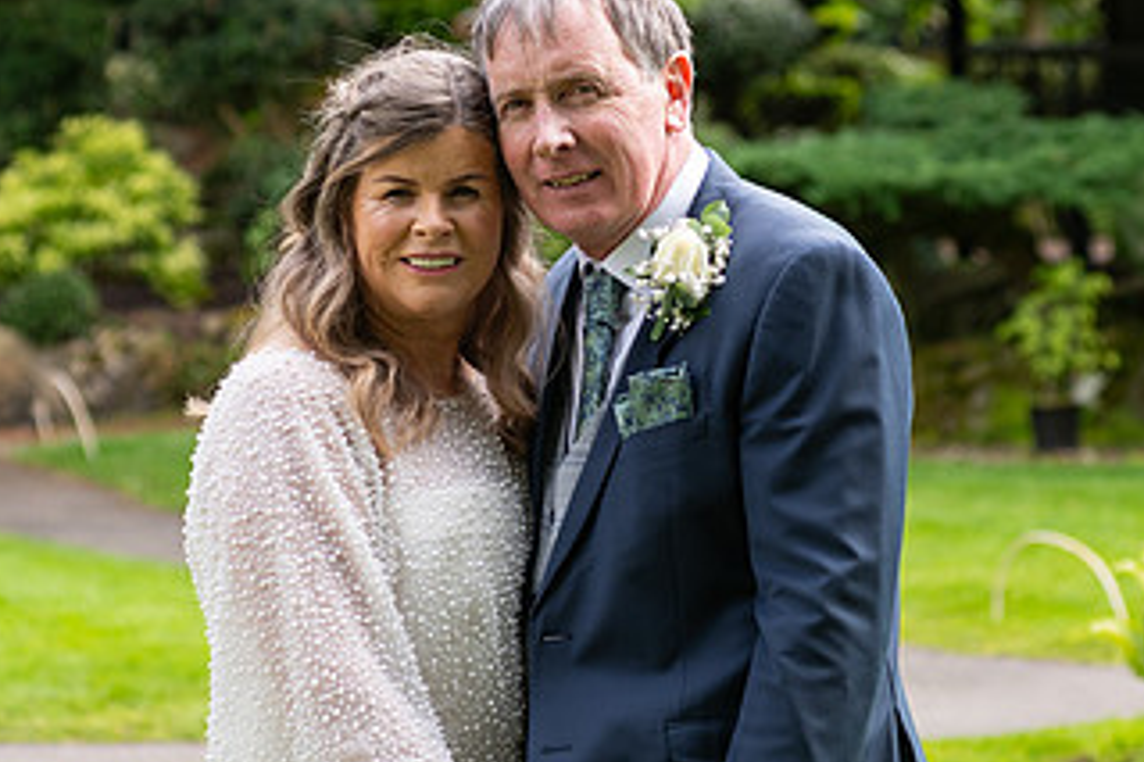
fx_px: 4605
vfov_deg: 9.5
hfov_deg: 14.2
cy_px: 424
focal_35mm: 145
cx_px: 636
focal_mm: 80
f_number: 3.5
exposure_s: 1/400
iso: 200
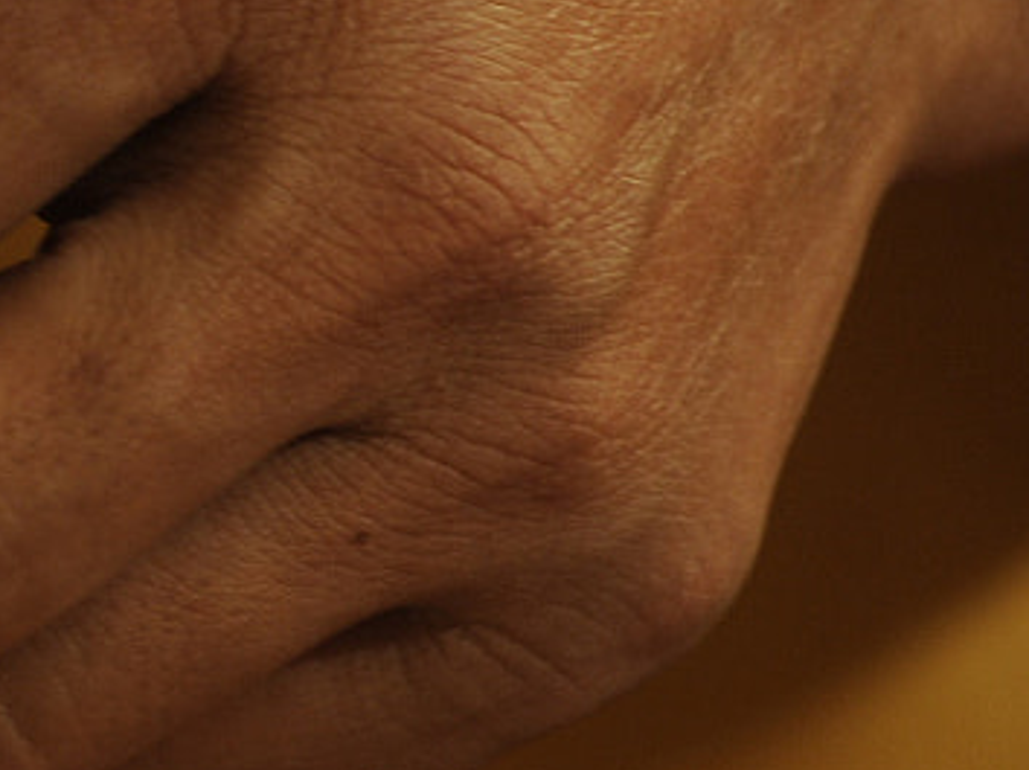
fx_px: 25815
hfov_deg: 2.3
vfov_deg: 1.7
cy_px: 731
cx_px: -709
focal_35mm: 869
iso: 500
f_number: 3.5
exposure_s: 1/200
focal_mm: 200
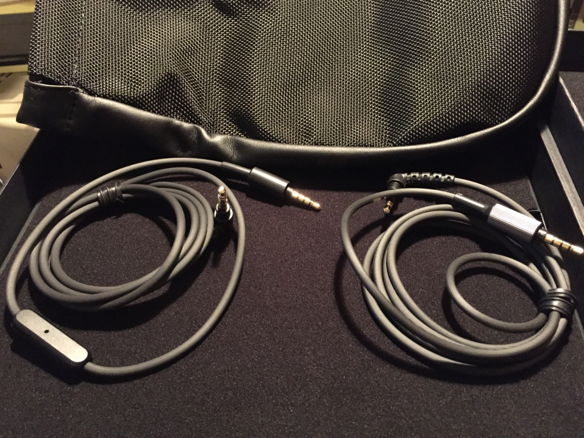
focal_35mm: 29
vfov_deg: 48.2
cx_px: 292
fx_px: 489
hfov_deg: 61.7
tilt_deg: -45.4
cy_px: 219
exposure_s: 1/15
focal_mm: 4.15
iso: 400
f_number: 2.2
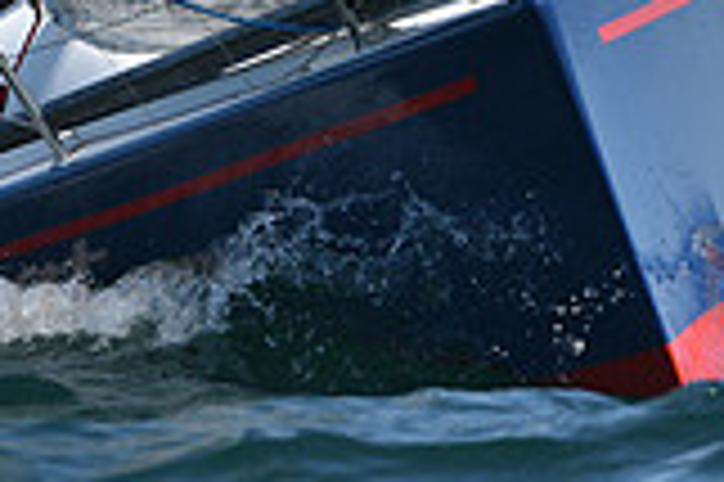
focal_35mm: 1441
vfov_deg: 1.0
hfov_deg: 1.4
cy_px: 29
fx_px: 28950
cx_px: 463
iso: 320
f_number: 6.3
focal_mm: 400
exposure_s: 1/1600
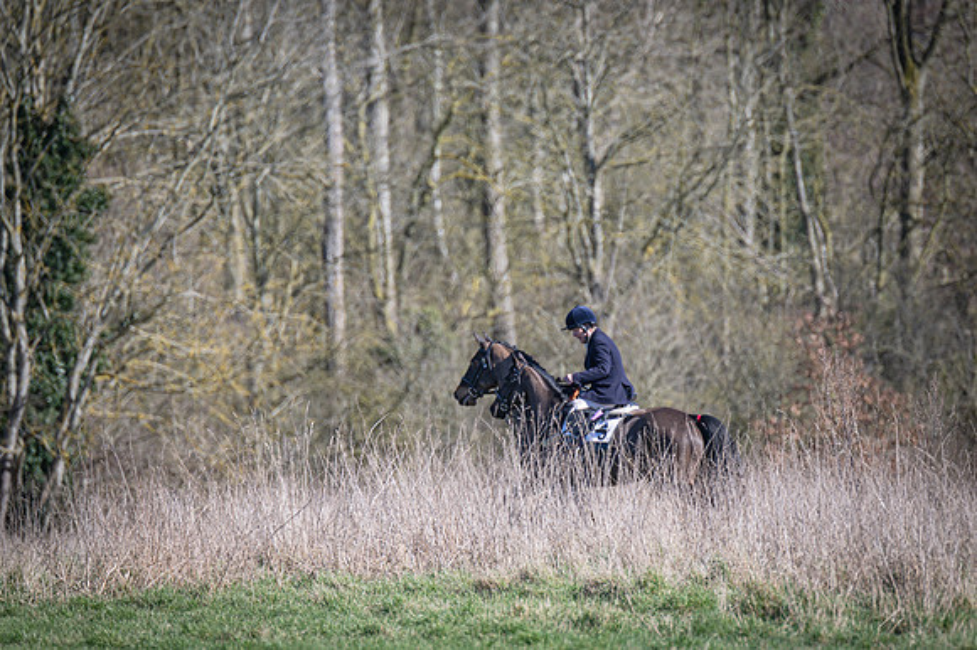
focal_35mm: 420
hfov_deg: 4.9
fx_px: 11391
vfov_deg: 3.3
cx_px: 488
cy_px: 325
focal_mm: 280
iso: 160
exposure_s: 1/1000
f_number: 4
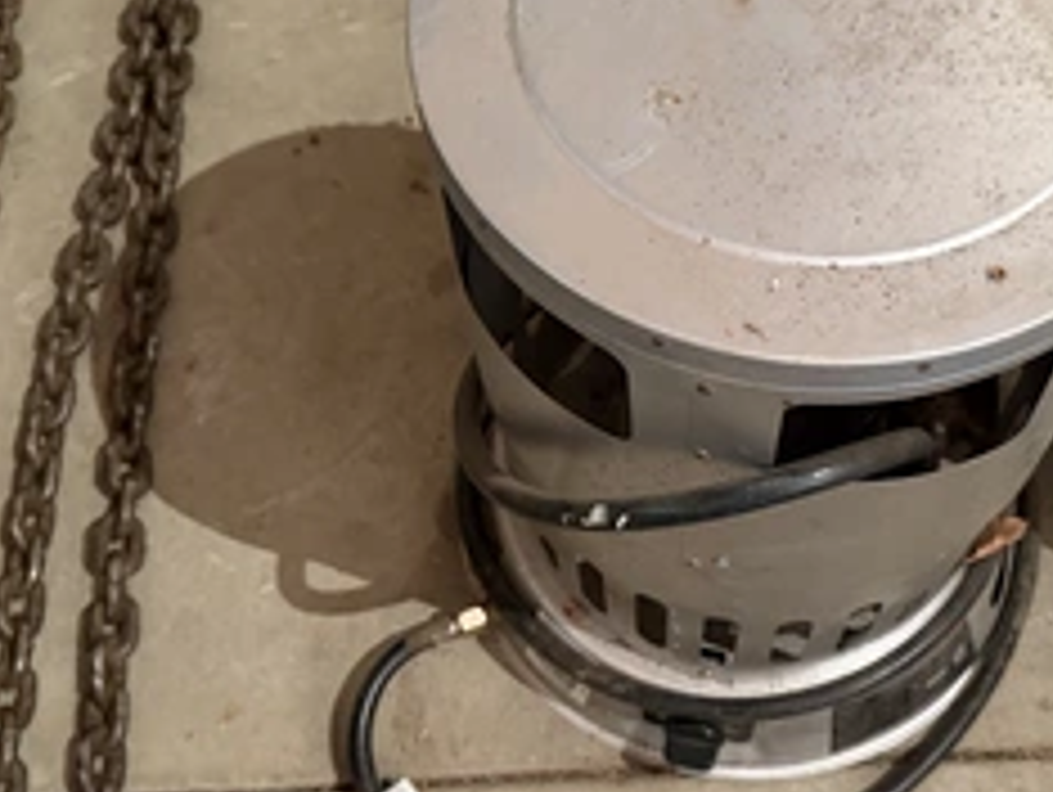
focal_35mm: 41
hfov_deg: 45.1
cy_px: 490
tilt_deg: -64.2
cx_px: 698
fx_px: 1248
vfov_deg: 35.0
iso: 800
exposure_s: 1/40
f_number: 1.78
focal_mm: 6.76
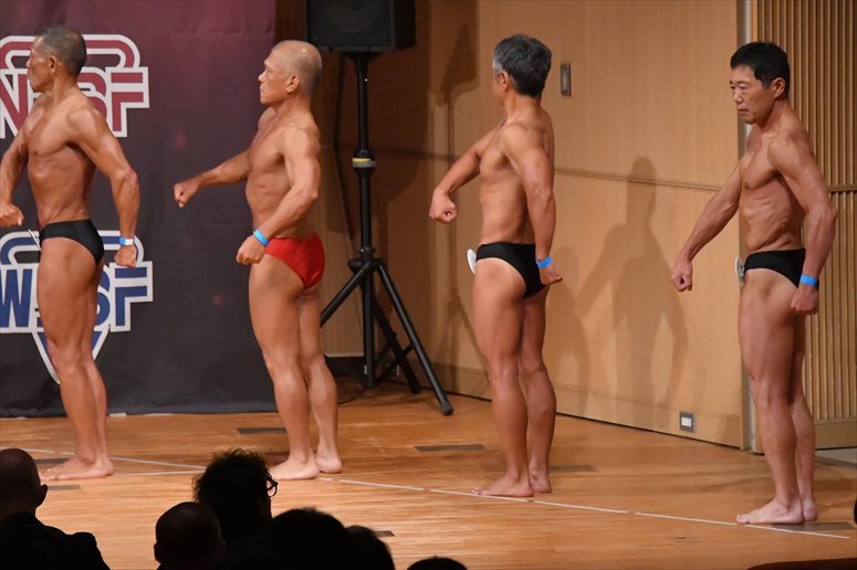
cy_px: 285
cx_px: 428
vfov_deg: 5.1
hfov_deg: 7.6
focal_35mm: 270
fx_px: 6424
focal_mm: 180
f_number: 5.6
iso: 10000
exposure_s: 1/400
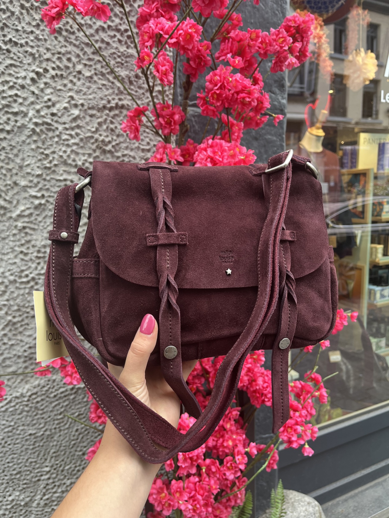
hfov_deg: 53.1
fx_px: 390
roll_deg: +2.5
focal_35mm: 26
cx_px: 194
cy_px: 259
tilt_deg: -10.9
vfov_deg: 67.3
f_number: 1.6
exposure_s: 1/122
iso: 80
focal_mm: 5.1
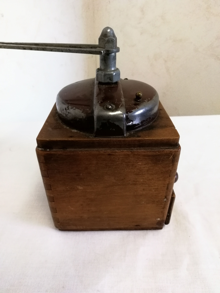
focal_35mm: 24
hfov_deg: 56.8
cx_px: 110
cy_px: 146
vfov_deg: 71.6
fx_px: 203
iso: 100
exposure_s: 1/50
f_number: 2.2
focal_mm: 2.38
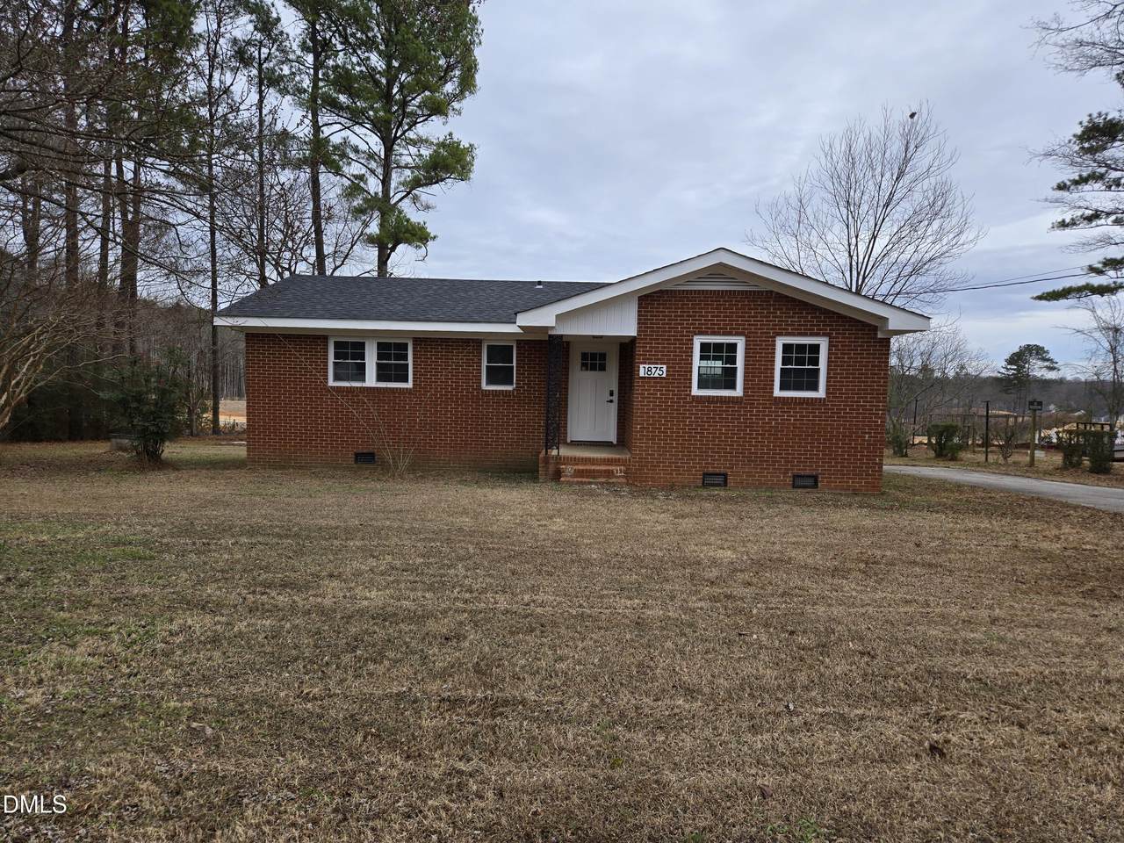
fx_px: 747
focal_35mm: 23
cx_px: 562
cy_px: 422
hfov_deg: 73.9
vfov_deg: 58.9
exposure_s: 1/538
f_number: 1.8
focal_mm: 5.4
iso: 25
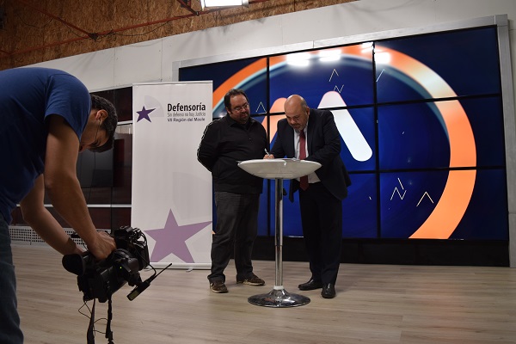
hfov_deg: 61.9
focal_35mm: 30
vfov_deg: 43.6
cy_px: 172
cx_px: 258
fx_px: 430
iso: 400
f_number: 4
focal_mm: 20
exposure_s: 1/60
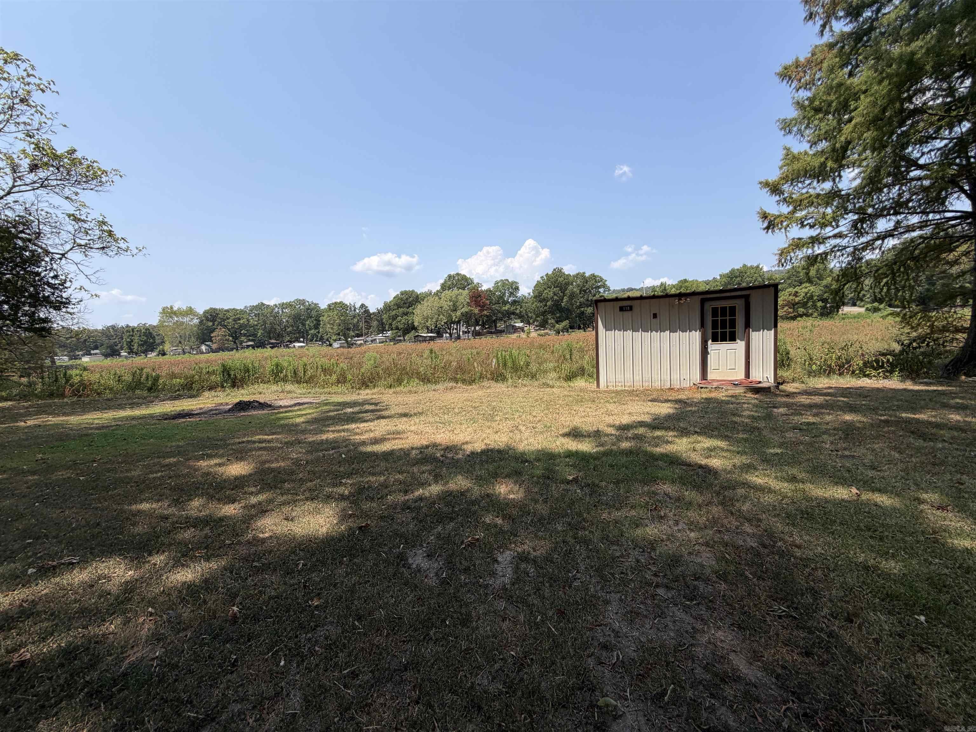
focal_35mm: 14
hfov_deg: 102.1
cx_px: 488
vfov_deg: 85.7
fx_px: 395
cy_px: 366
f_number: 2.2
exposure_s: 1/770
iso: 20
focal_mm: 2.22
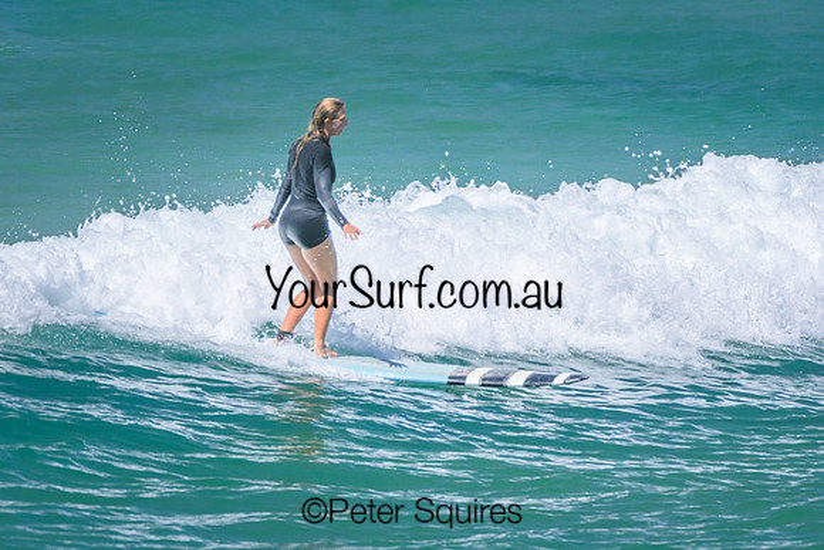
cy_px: 290
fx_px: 18856
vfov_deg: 1.7
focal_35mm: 824
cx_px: 321
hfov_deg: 2.5
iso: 1250
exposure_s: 1/2000
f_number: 11
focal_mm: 600
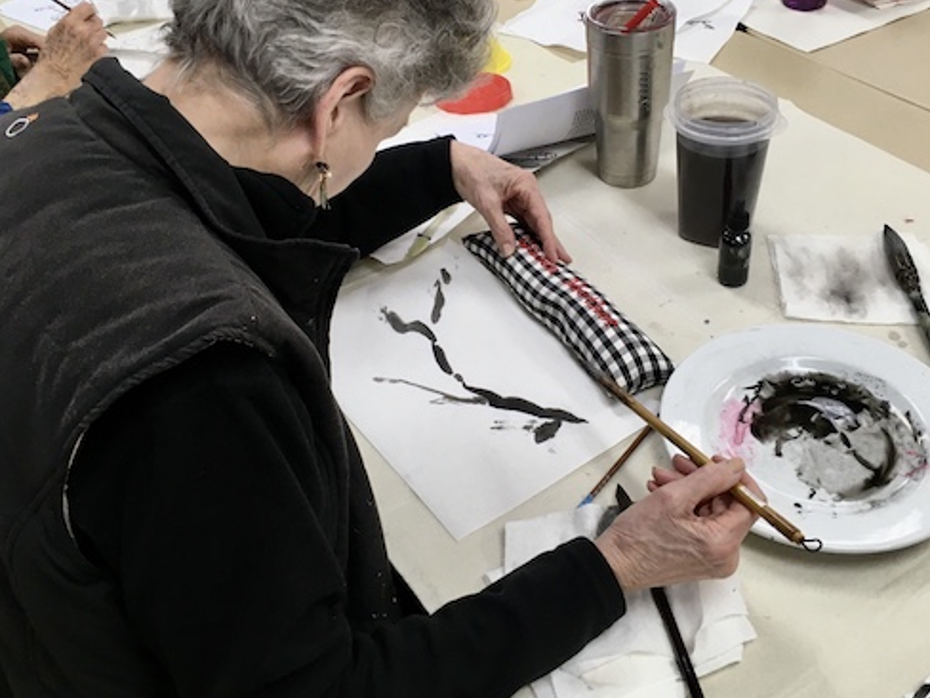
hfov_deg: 48.9
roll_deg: +3.9
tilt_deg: -38.9
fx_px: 1021
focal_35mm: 38
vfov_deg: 37.6
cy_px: 294
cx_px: 507
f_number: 2.2
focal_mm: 4.15
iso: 32
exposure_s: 1/30
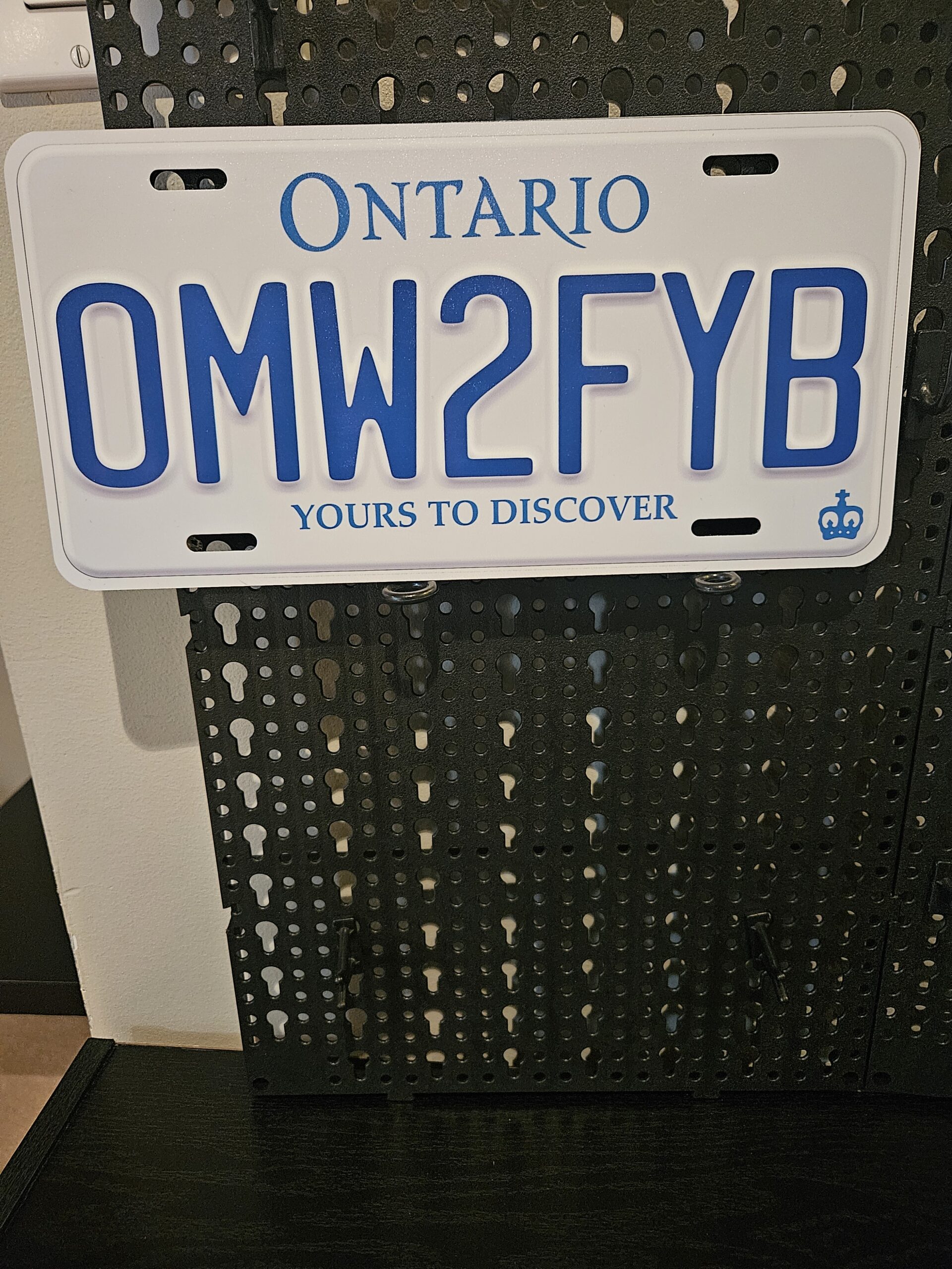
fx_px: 843
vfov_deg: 73.9
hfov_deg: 58.9
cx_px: 476
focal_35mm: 23
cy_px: 634
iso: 640
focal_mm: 5.4
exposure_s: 1/24
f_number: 1.8
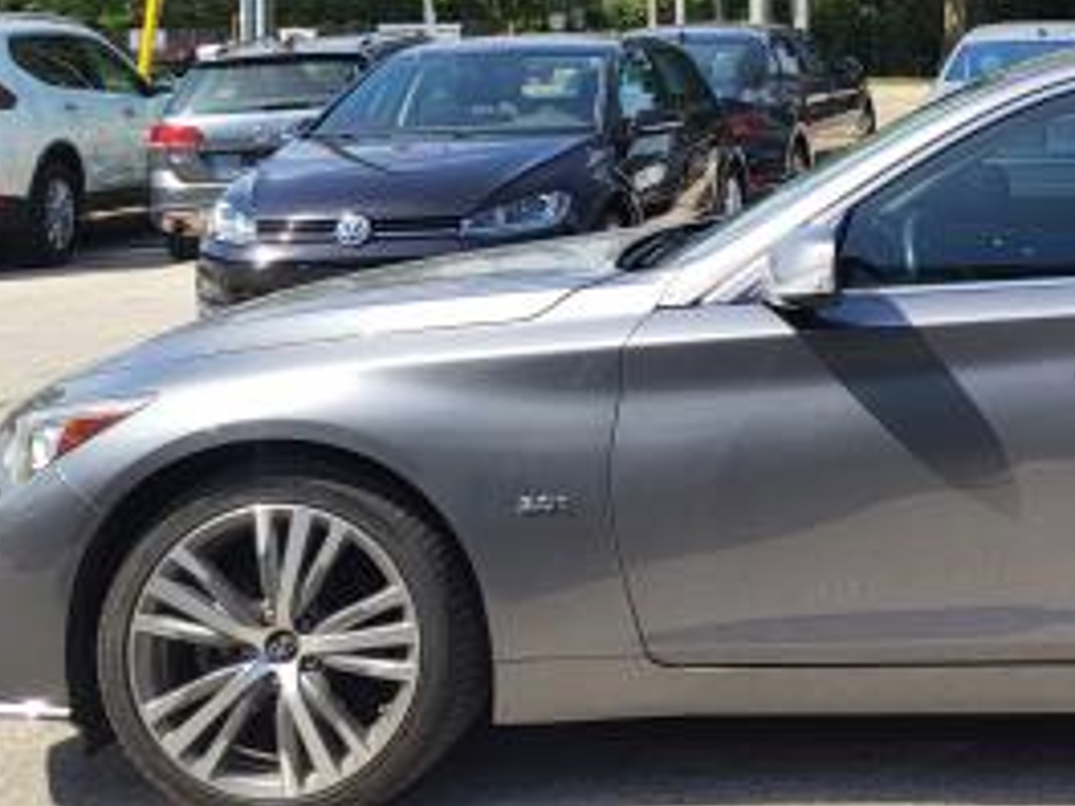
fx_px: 1956
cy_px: 28
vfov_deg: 22.5
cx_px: 1205
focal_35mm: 63
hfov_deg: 27.8
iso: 40
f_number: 1.8
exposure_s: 1/1794
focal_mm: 5.4
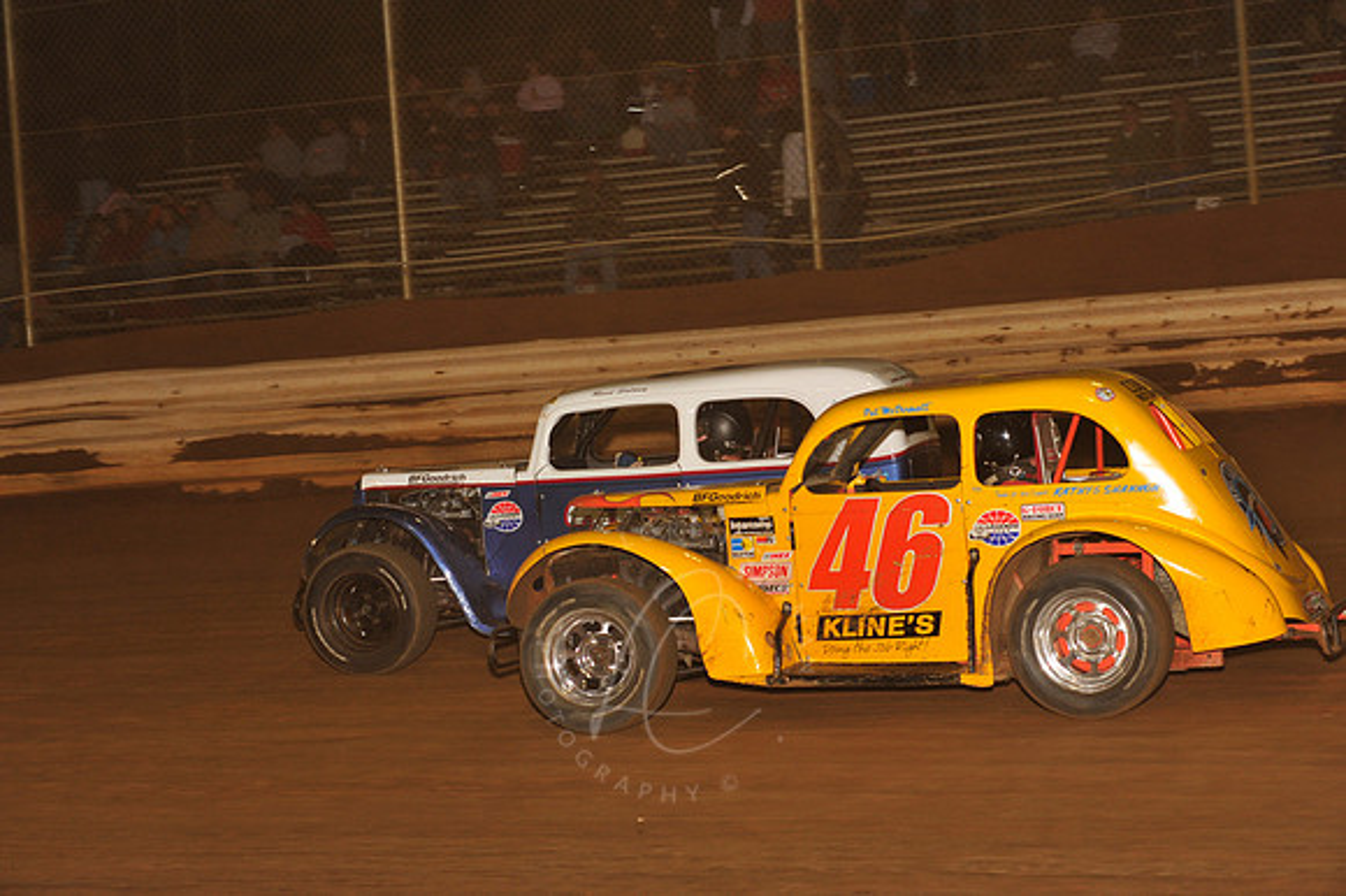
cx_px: 673
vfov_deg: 13.7
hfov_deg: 20.4
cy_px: 448
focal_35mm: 100
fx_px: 3737
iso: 800
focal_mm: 100
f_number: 7.1
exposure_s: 1/250
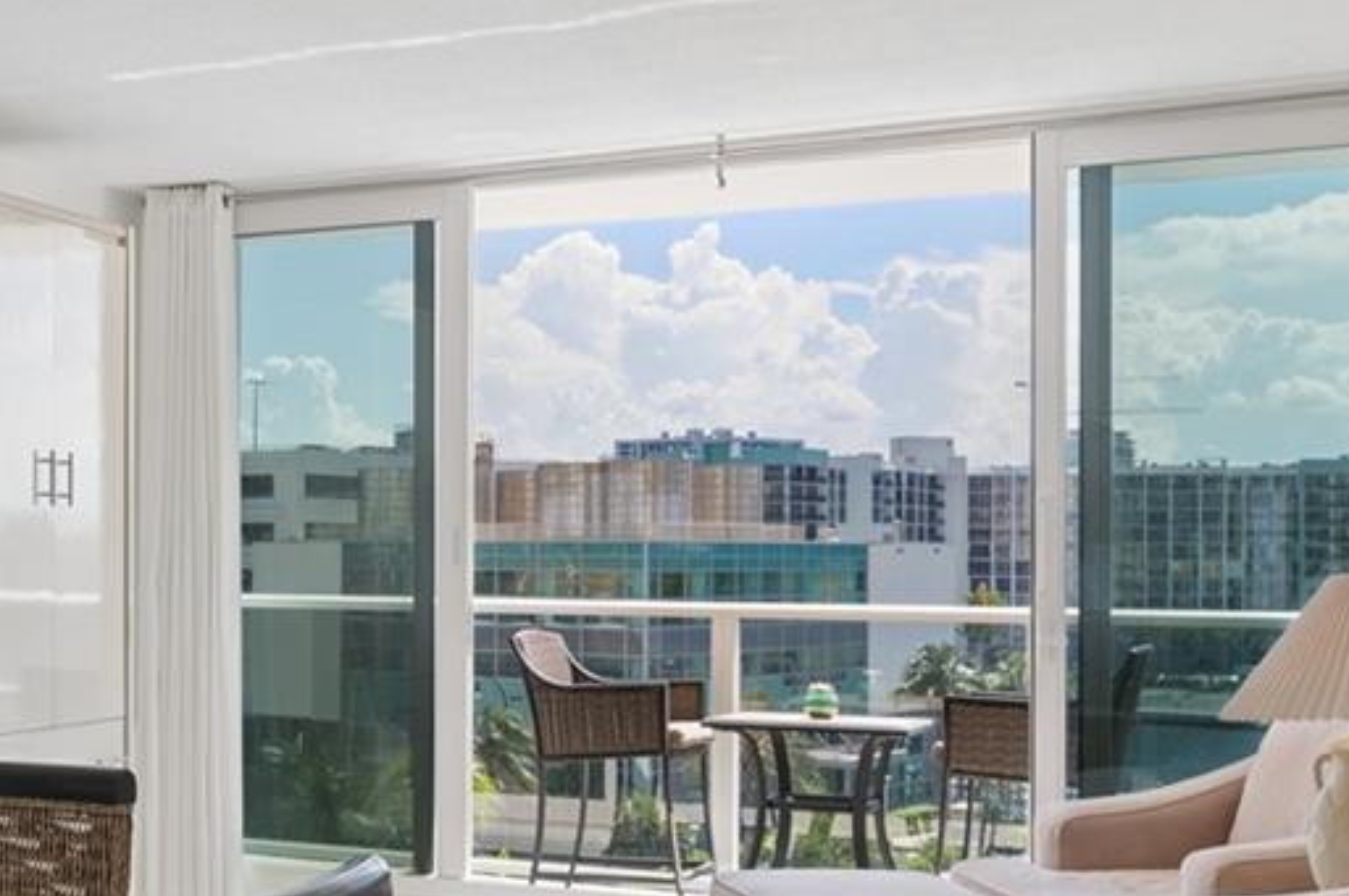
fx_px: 1984
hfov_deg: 35.6
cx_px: 168
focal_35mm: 53
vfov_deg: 25.4
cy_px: 574
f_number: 8
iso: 250
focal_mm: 17
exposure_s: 1/100
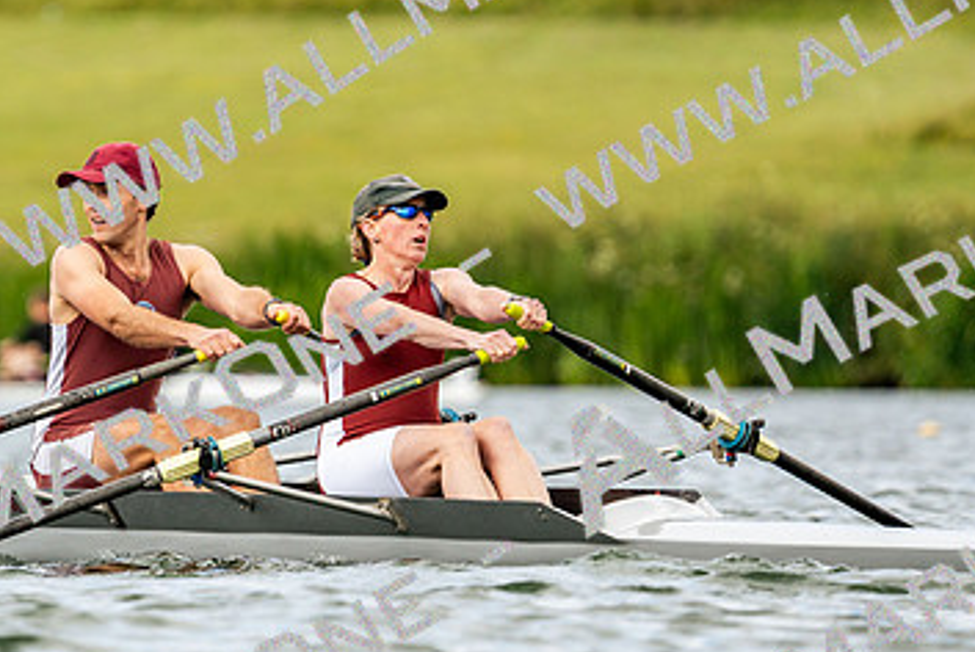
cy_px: 275
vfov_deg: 1.7
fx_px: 22090
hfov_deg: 2.5
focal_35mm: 815
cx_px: 334
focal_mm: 496
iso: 500
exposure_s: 1/2000
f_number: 6.3
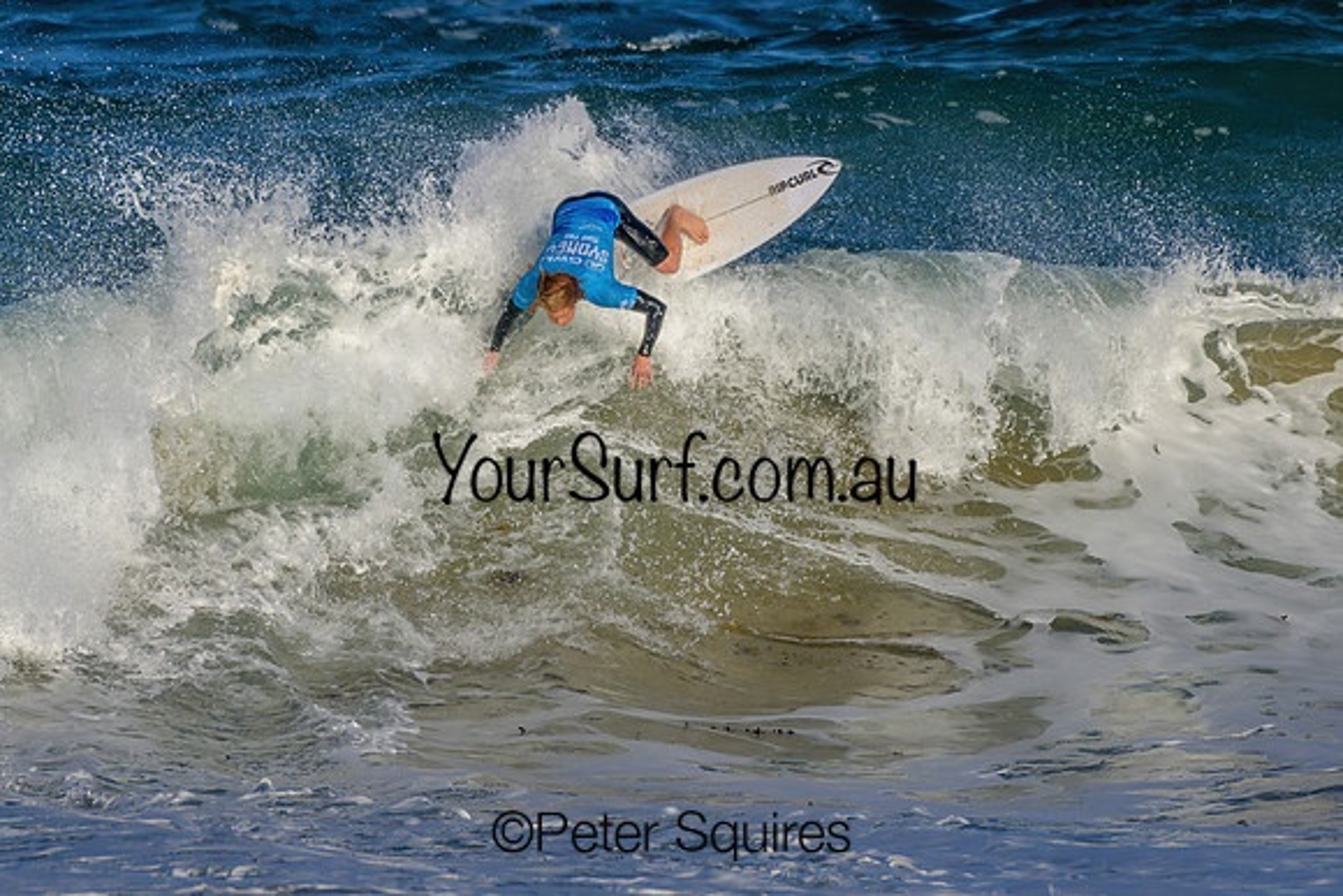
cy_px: 427
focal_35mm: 1048
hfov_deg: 2.0
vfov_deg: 1.3
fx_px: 39099
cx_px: 639
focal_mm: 1000
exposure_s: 1/3200
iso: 900
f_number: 11
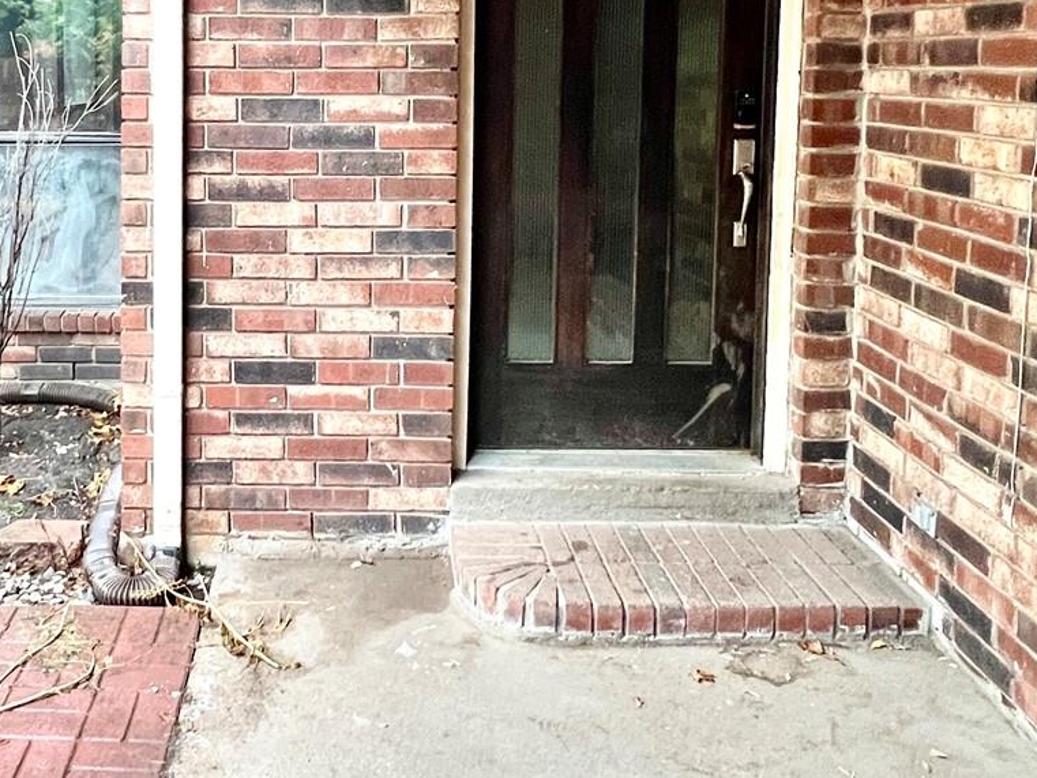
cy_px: 150
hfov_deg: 51.5
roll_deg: -0.8
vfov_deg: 39.1
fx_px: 1049
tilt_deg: -5.4
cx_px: 330
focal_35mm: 35
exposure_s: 1/80
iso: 250
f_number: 1.8
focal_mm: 1.57
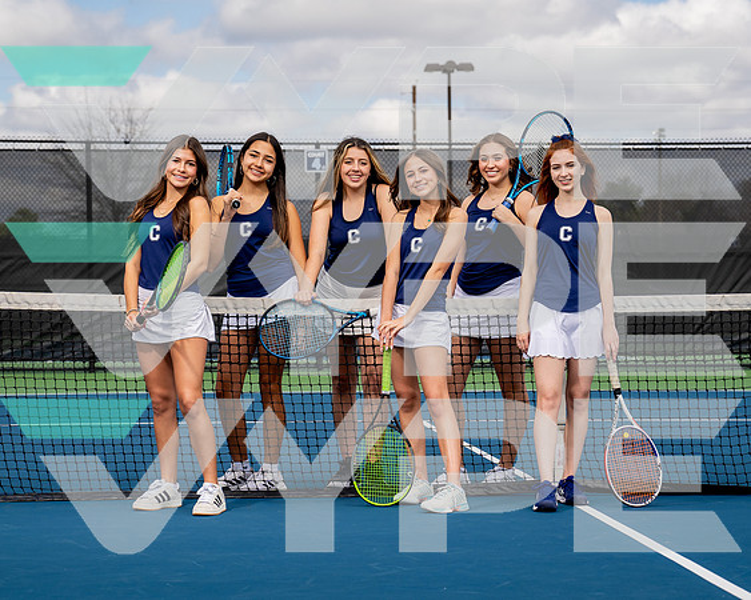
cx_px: 369
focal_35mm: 97
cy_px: 302
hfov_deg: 19.8
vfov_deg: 15.9
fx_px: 2151
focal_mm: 70
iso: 100
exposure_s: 1/1000
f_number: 4
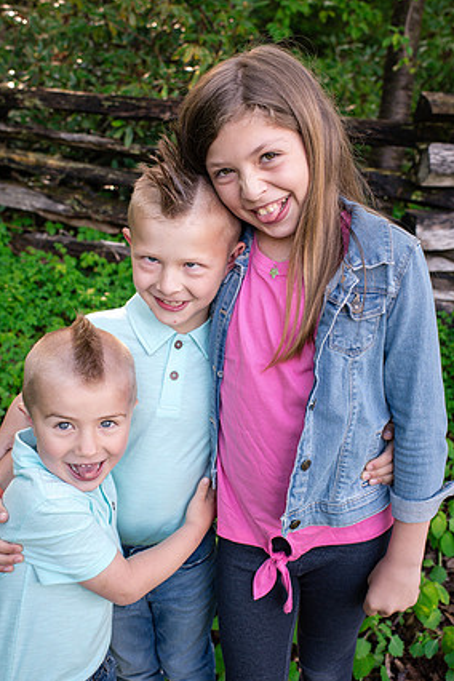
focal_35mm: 37
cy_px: 336
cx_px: 222
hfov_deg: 35.9
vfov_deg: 51.9
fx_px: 700
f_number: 5.6
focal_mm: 35
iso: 800
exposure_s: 1/200
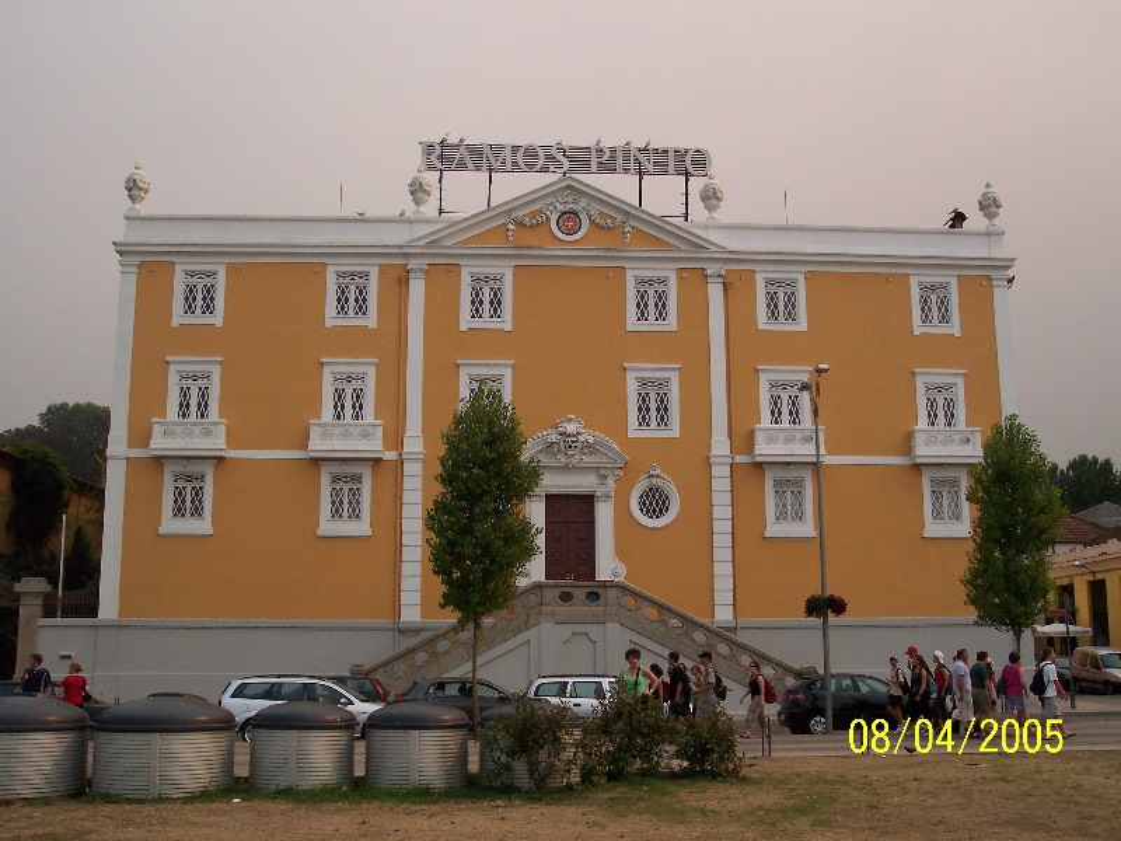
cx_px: 560
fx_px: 1231
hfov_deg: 49.0
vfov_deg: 37.7
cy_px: 420
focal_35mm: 38
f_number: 4.8
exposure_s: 1/500
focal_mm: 8
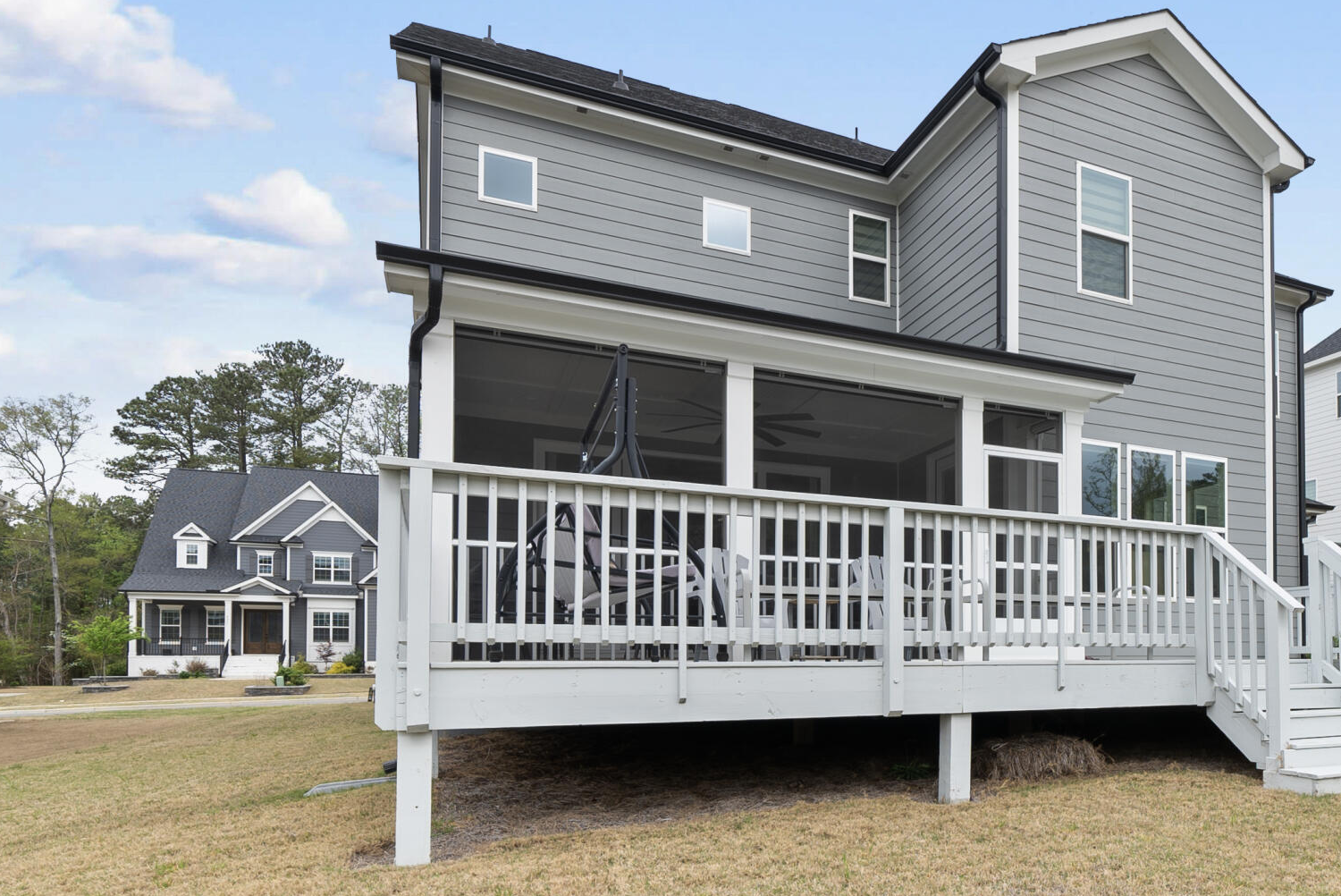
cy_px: 642
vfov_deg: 51.5
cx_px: 929
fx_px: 894
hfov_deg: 70.8
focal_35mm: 24
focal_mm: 12
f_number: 7.1
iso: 80
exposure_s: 1/30
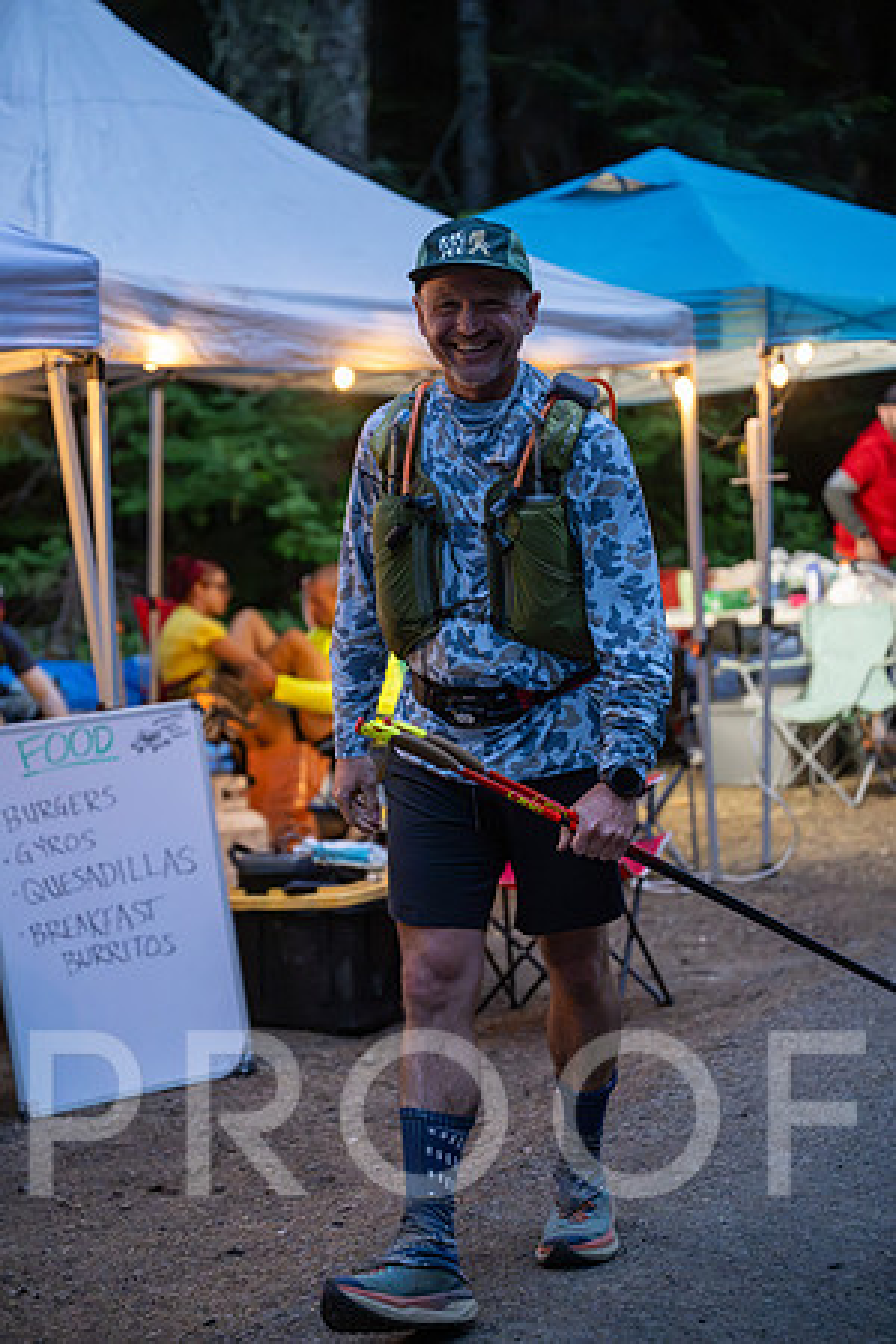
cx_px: 448
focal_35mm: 70
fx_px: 2613
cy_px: 672
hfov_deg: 19.5
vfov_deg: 28.8
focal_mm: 70
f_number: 2.8
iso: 10000
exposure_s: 1/320
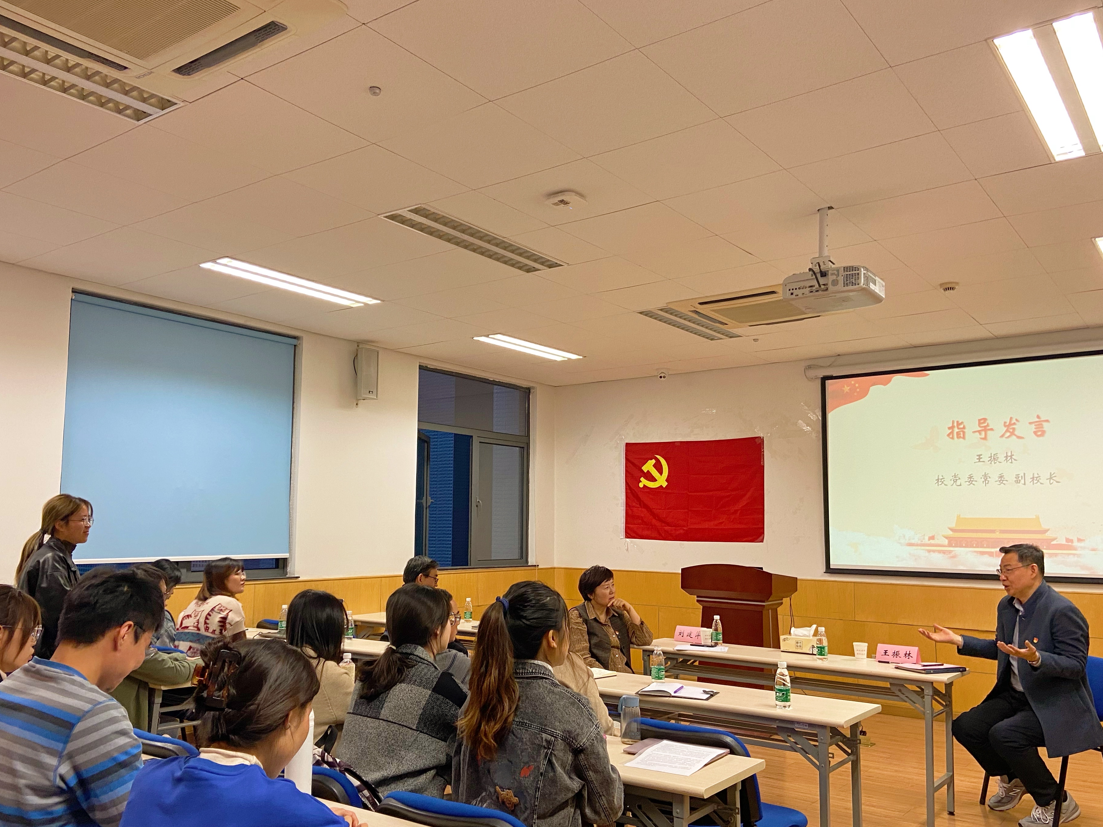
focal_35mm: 29
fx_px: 924
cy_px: 460
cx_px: 534
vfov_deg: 48.1
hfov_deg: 61.6
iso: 125
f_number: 1.8
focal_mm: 4.25
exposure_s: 1/50
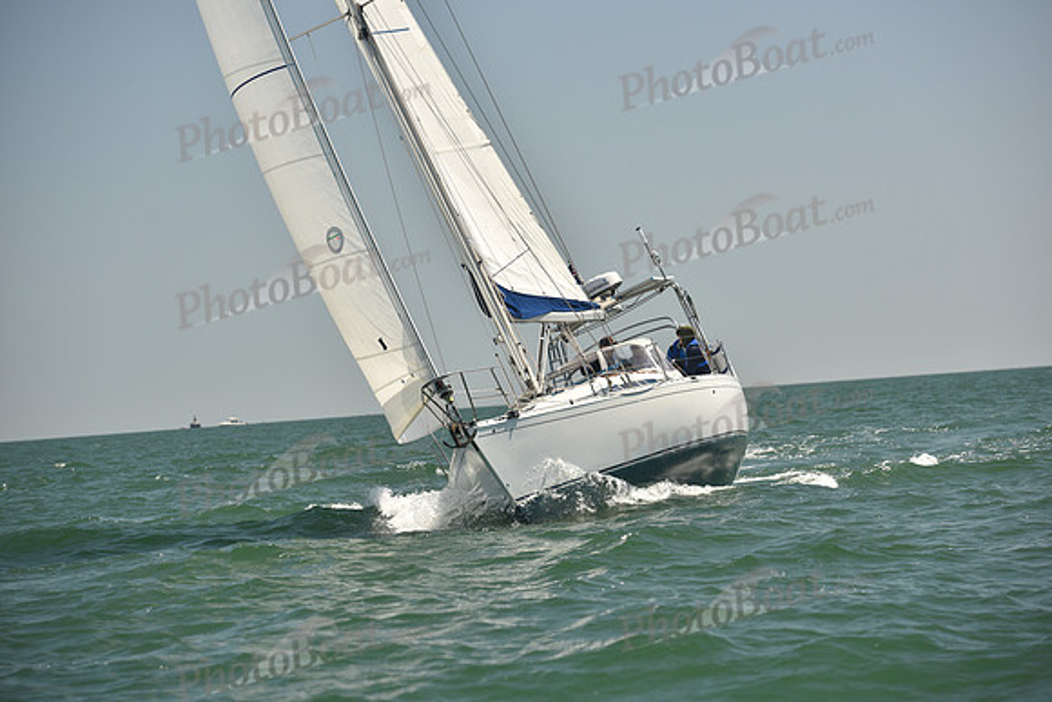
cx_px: 526
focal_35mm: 145
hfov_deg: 14.2
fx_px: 4238
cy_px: 351
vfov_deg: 9.5
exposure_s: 1/800
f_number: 5
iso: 250
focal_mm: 145
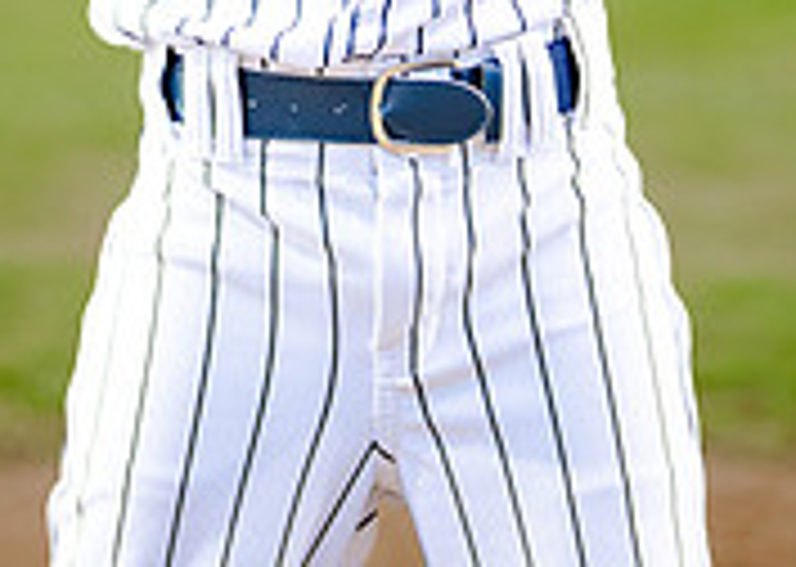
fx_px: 4539
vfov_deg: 7.0
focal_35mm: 201
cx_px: 365
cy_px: -448
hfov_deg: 10.0
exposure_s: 1/500
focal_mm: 50
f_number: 1.2
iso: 500
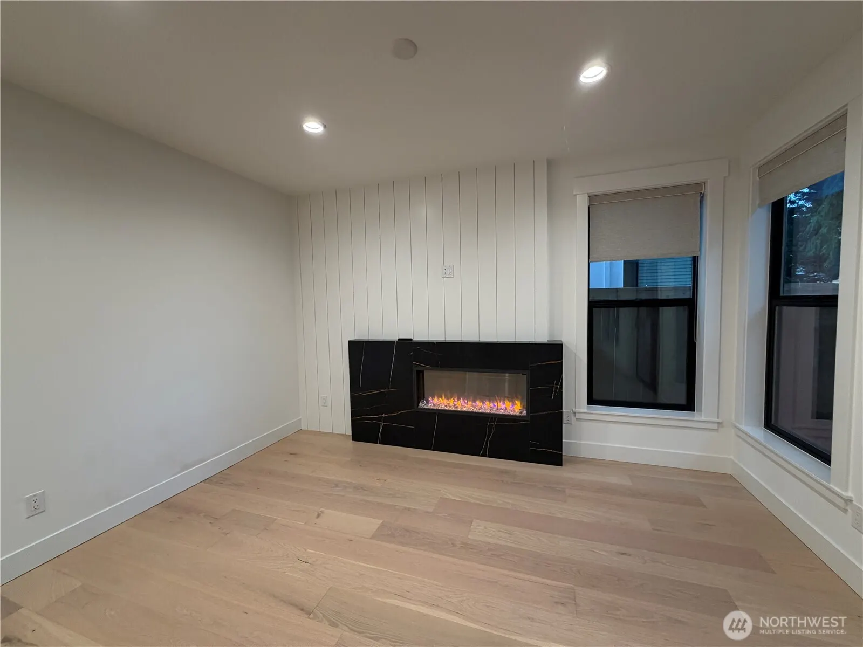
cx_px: 432
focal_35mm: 14
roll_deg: +0.8
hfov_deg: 102.1
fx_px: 349
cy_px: 324
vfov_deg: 85.7
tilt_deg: -3.5
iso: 250
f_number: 2.2
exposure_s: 1/60
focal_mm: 2.22
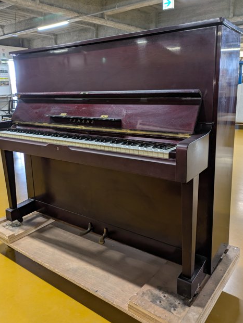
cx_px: 111
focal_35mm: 29
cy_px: 145
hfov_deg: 48.2
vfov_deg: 61.5
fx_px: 271
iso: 148
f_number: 1.89
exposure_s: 1/40
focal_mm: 5.43
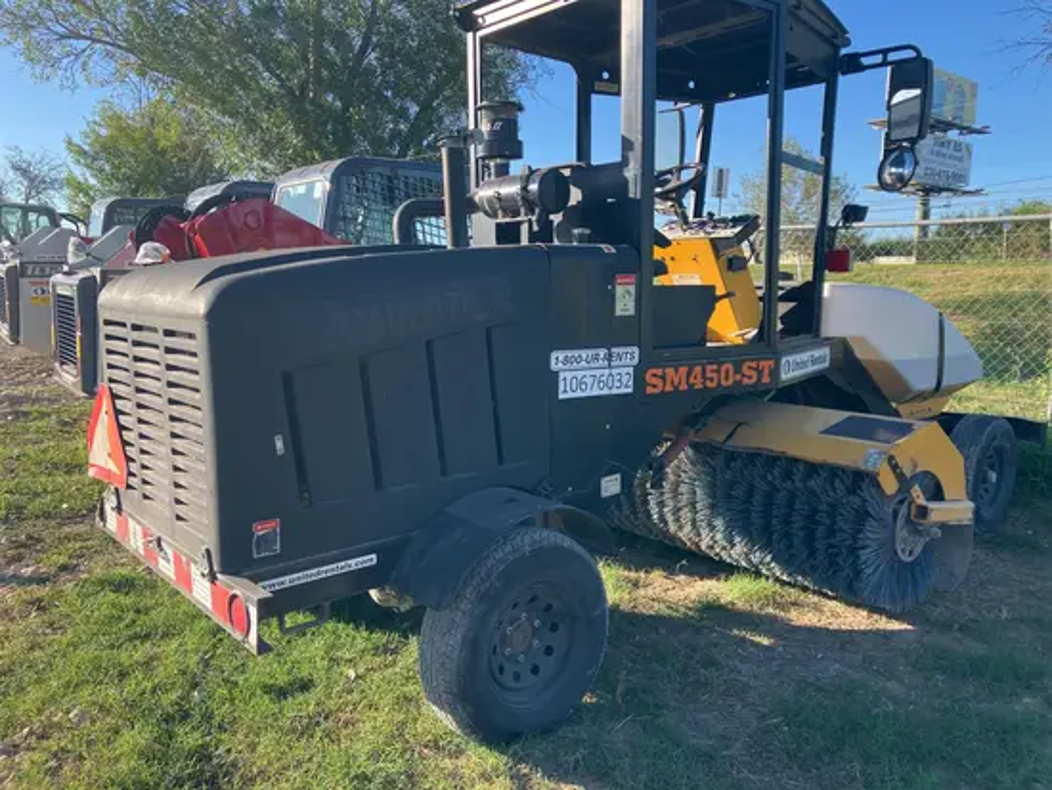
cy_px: 395
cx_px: 526
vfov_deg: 49.8
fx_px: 851
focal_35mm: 28
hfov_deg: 63.4
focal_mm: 3.99
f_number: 1.8
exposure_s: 1/540
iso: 32
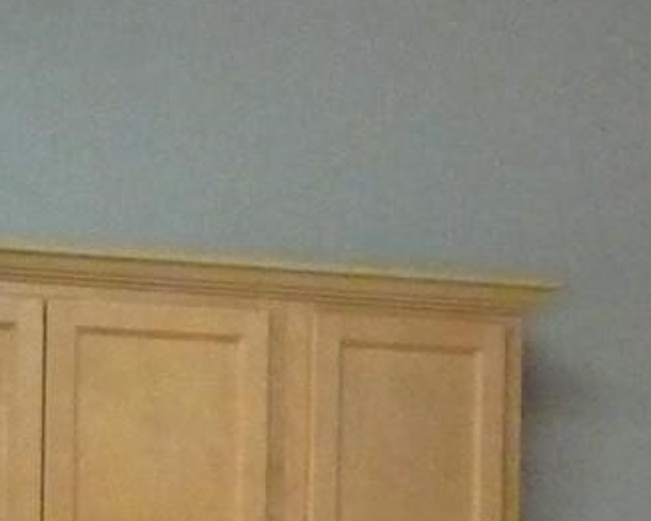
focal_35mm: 227
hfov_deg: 8.5
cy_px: 1124
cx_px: 473
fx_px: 4375
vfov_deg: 6.6
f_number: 4
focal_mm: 6.5
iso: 800
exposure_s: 1/50
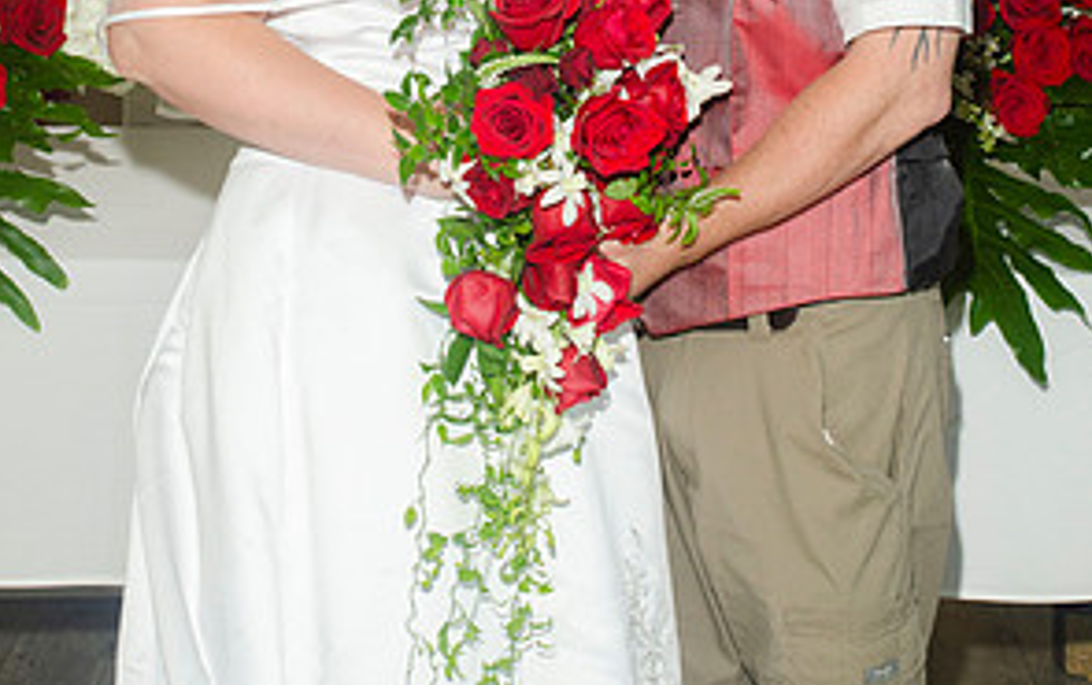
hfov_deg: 22.3
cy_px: -56
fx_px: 2770
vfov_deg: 13.8
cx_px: 544
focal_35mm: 93
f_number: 5.6
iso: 400
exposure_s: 1/250
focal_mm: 40
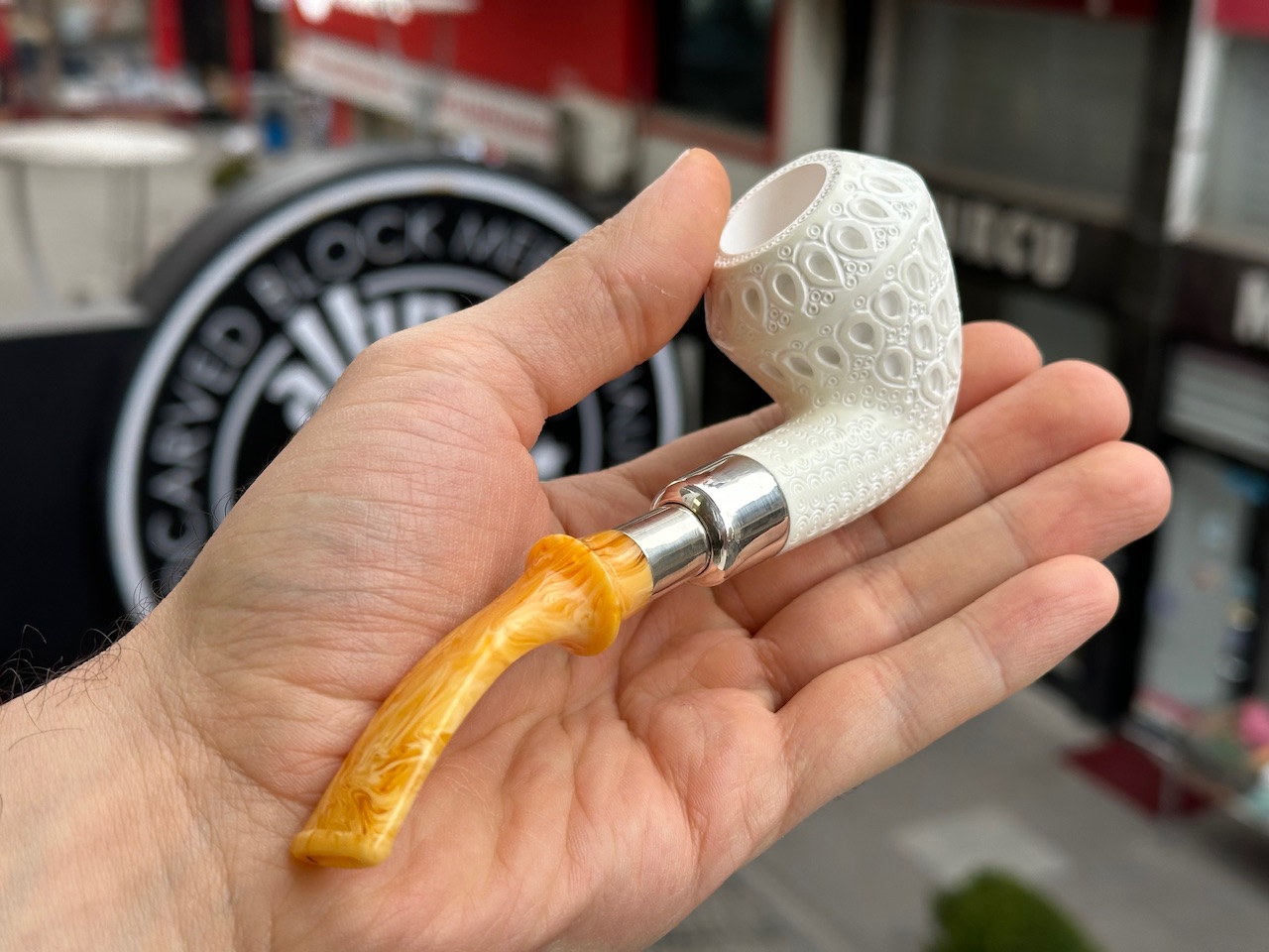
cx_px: 634
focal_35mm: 48
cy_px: 476
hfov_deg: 39.7
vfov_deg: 30.3
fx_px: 1760
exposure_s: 1/272
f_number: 1.78
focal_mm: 6.86
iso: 64
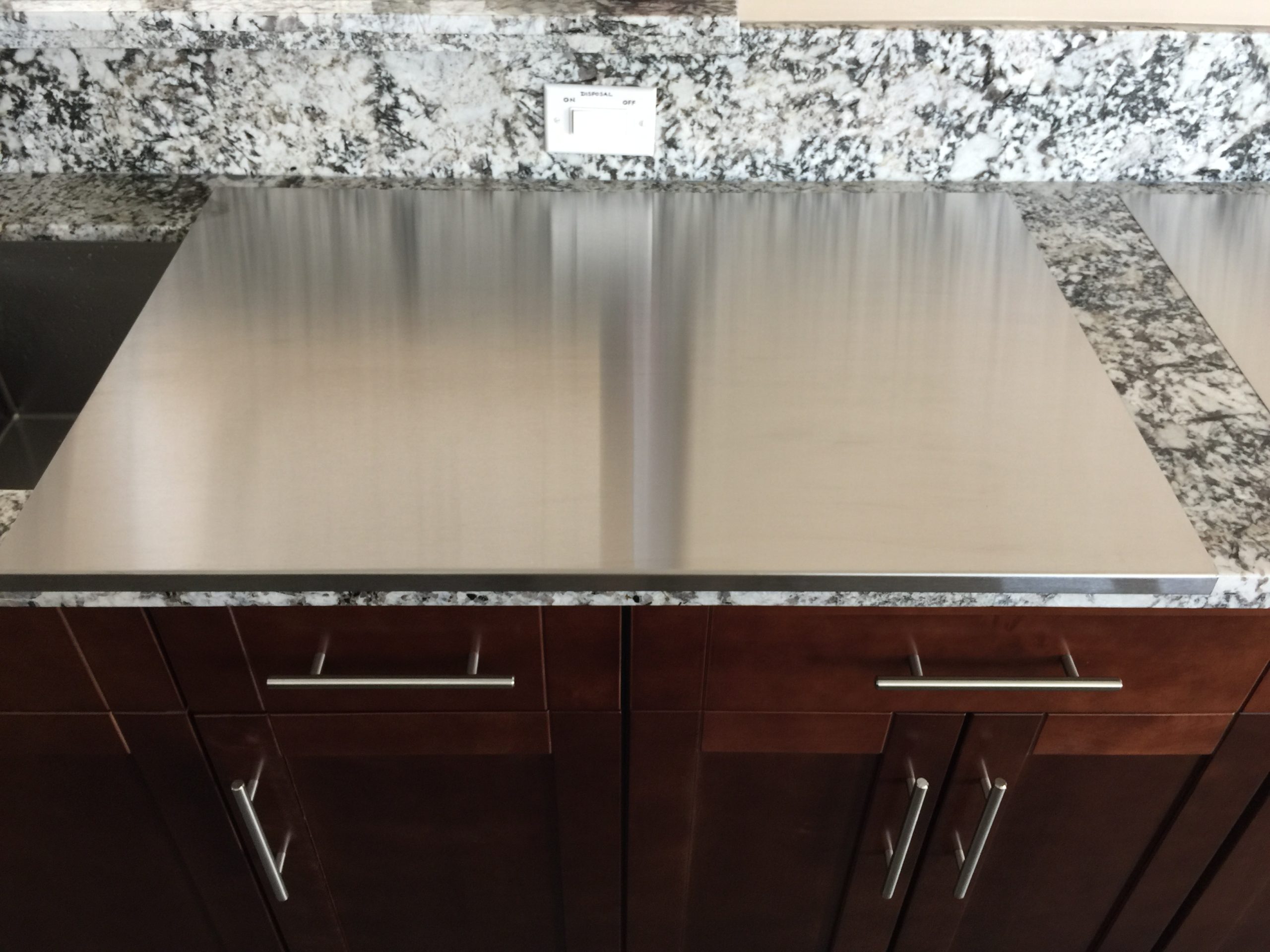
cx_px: 635
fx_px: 1064
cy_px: 476
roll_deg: -0.8
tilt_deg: -41.5
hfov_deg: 61.7
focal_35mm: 29
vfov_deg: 48.2
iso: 32
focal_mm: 4.15
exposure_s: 1/15
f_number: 2.2
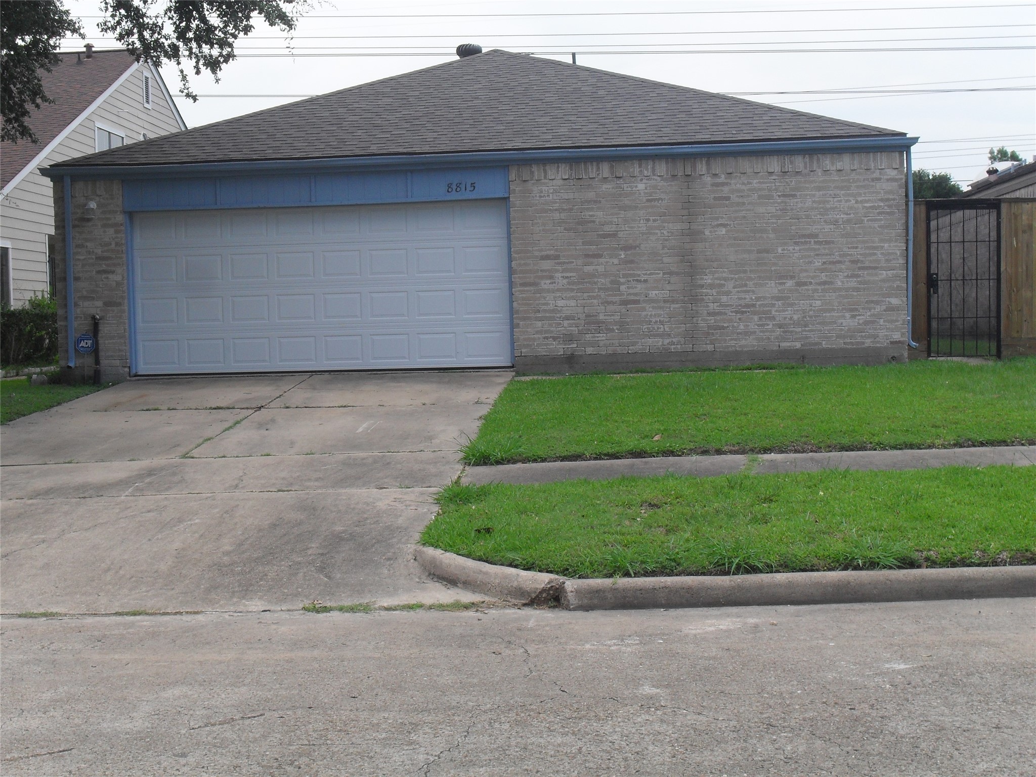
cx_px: 518
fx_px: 1466
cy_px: 388
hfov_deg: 38.9
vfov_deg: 29.7
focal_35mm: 49
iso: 100
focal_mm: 8.7
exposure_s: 1/125
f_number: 10
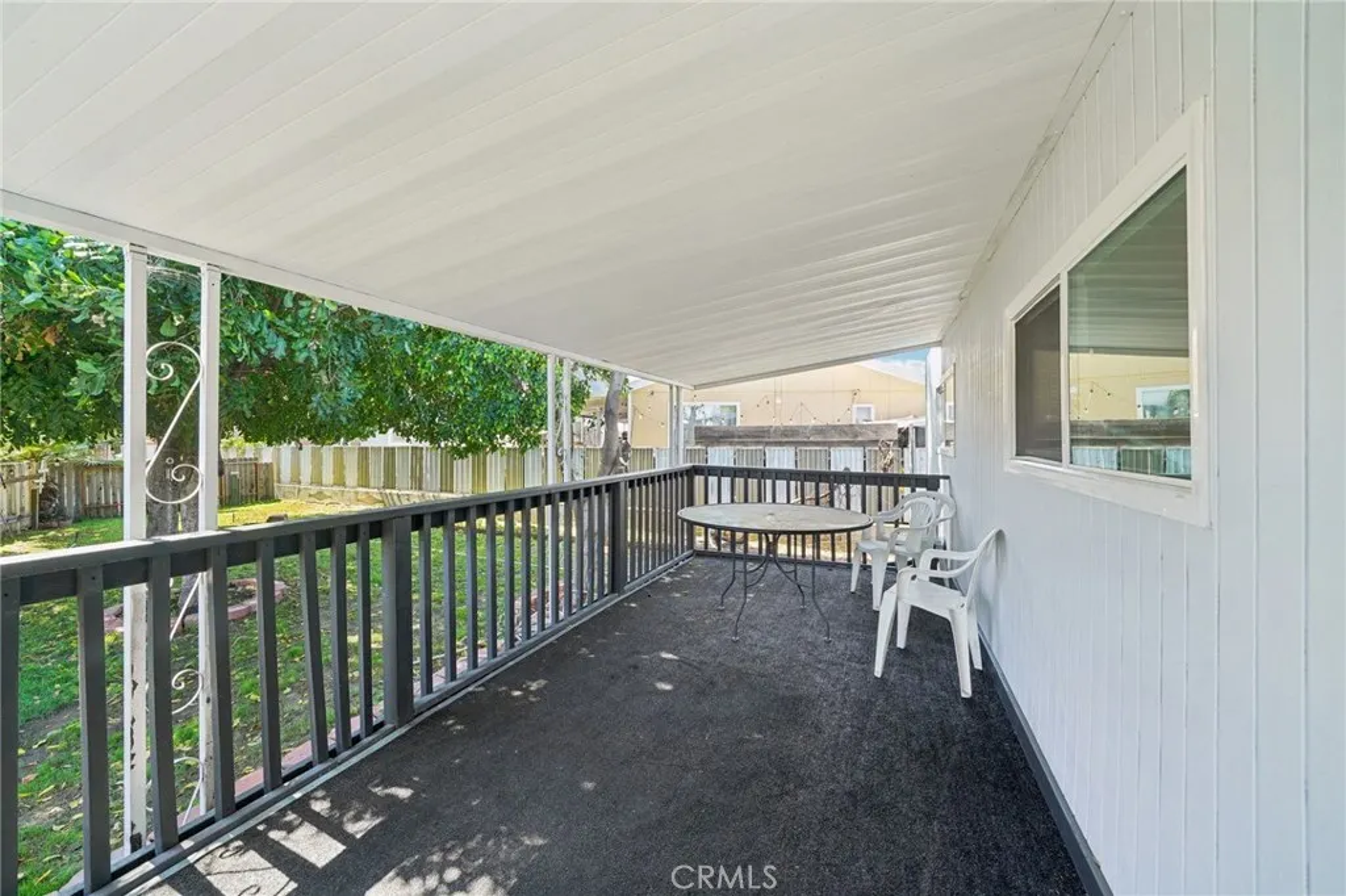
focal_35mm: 13
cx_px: 673
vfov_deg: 85.4
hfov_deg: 108.3
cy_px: 448
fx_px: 486
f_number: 8
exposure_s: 1/30
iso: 160
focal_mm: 13
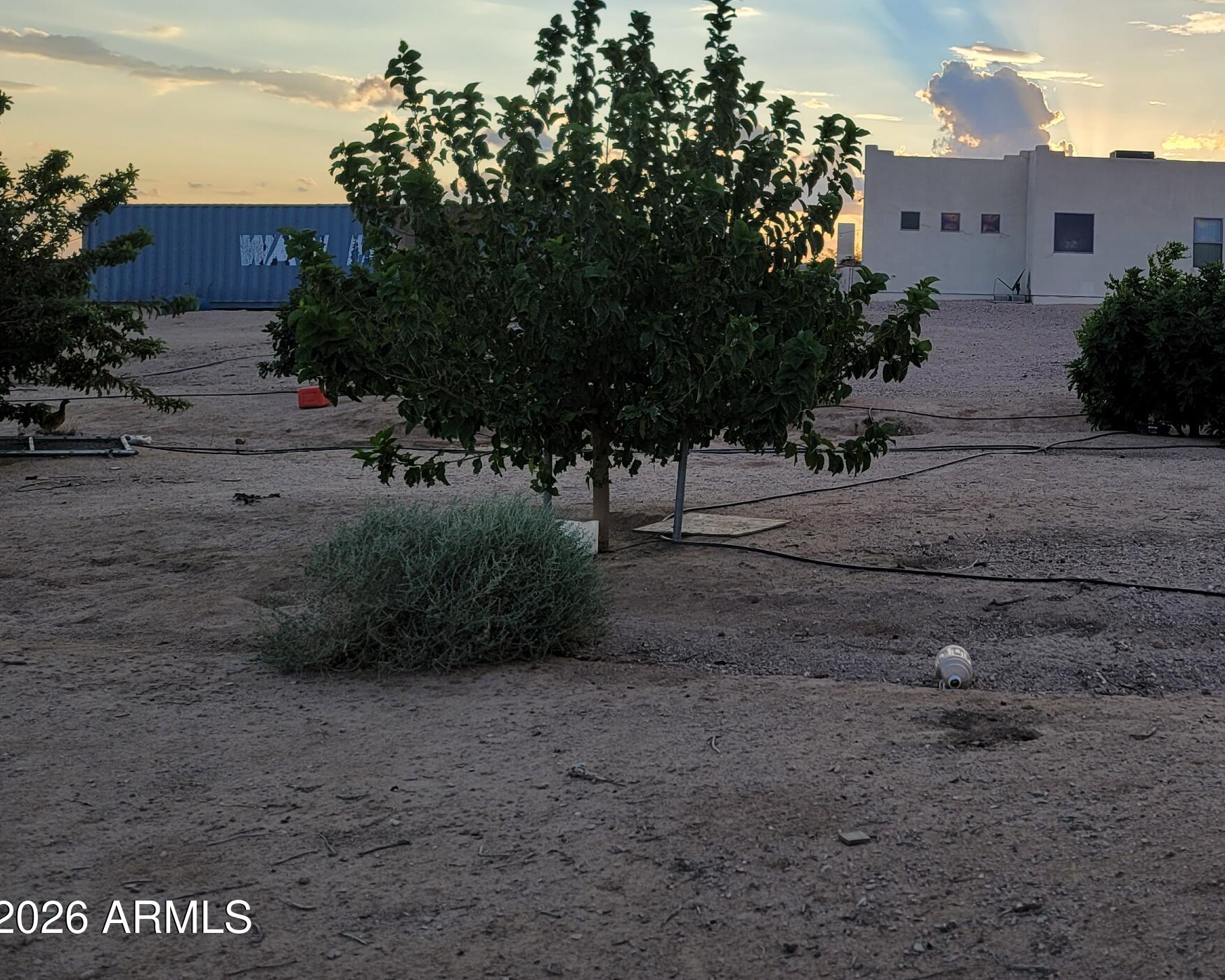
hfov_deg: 41.3
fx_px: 1523
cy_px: 199
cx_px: 1041
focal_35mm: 42
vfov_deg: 34.6
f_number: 1.8
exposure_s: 1/364
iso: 20
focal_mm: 7
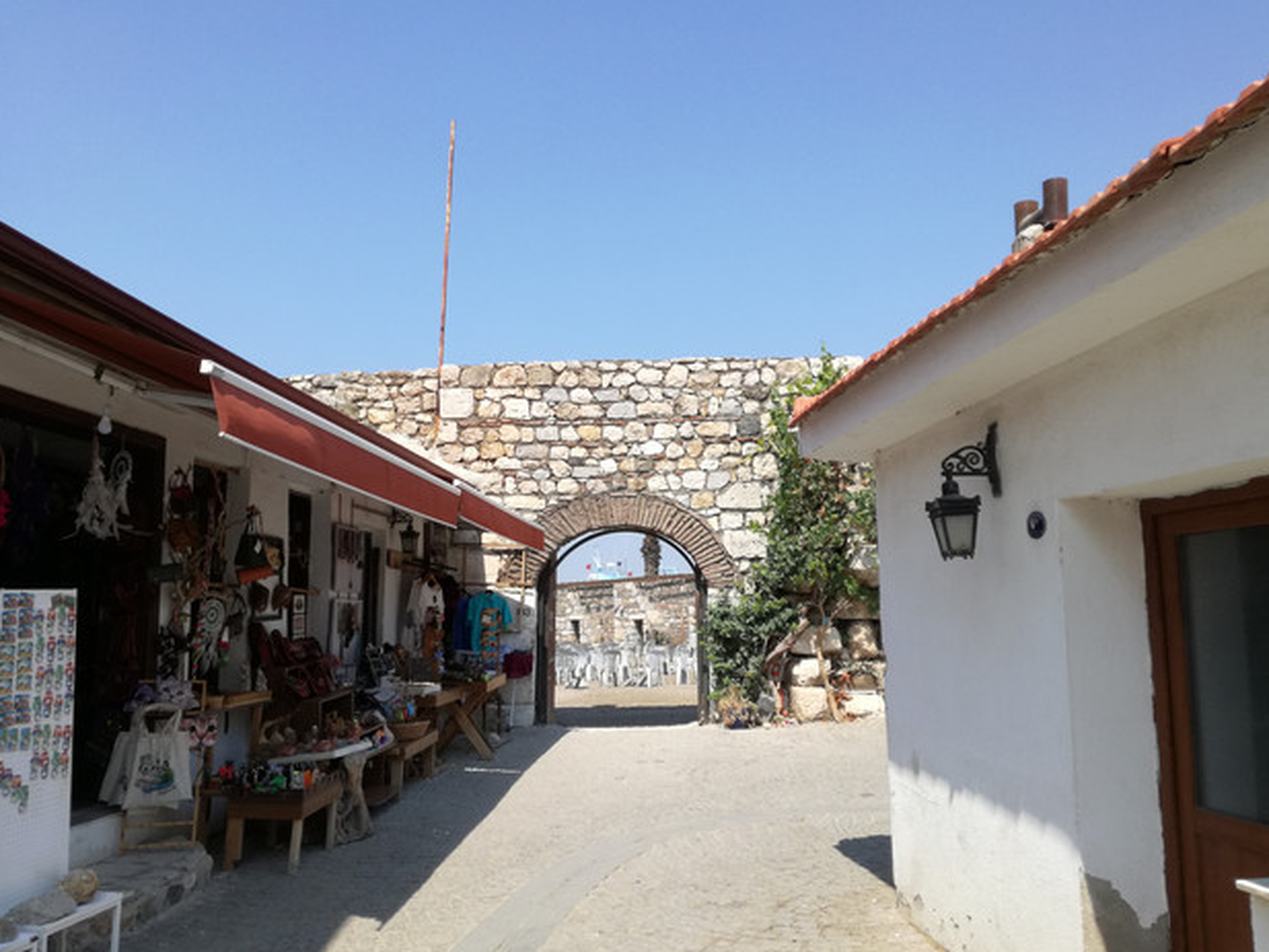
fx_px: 1027
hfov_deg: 63.4
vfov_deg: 49.8
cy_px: 481
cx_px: 648
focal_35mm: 28
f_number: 2
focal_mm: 3.79
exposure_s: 1/1176
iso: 50
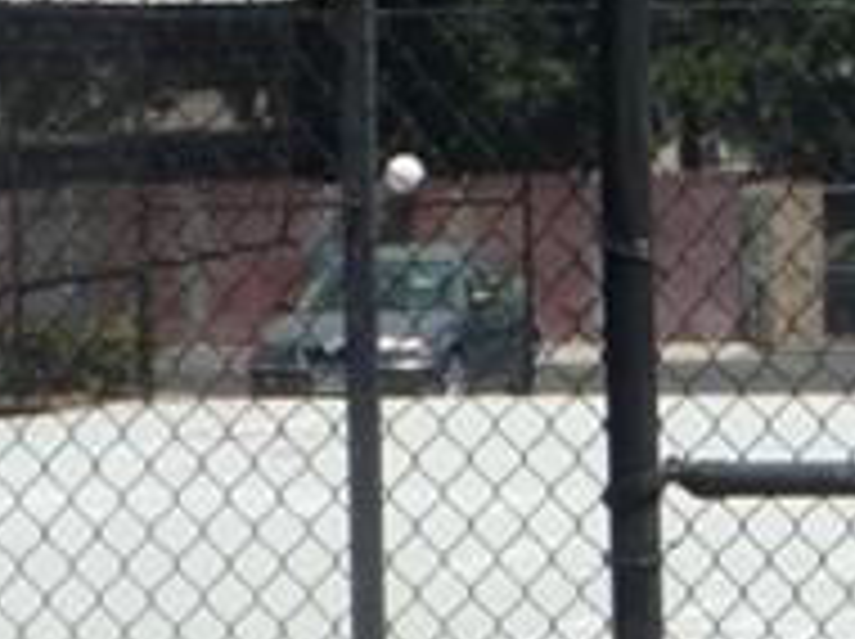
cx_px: 927
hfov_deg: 8.3
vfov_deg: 6.3
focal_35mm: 237
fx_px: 5846
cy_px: 414
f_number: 5.6
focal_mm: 5.2
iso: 100
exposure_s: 1/500
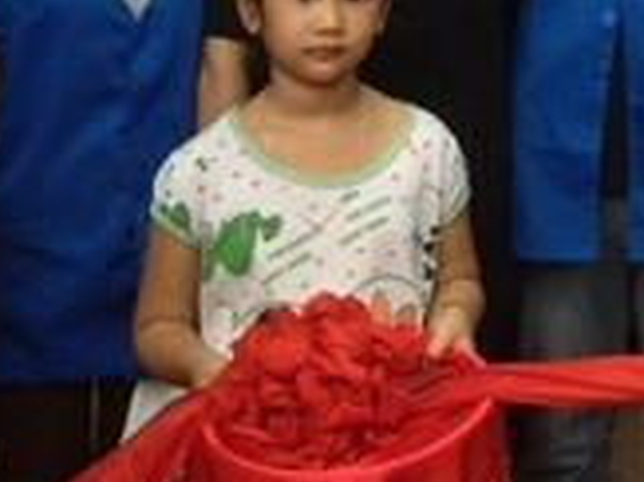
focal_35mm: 129
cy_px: -316
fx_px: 2398
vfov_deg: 10.9
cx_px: 818
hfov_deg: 14.7
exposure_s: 1/121
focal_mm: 4.28
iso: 50
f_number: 2.4
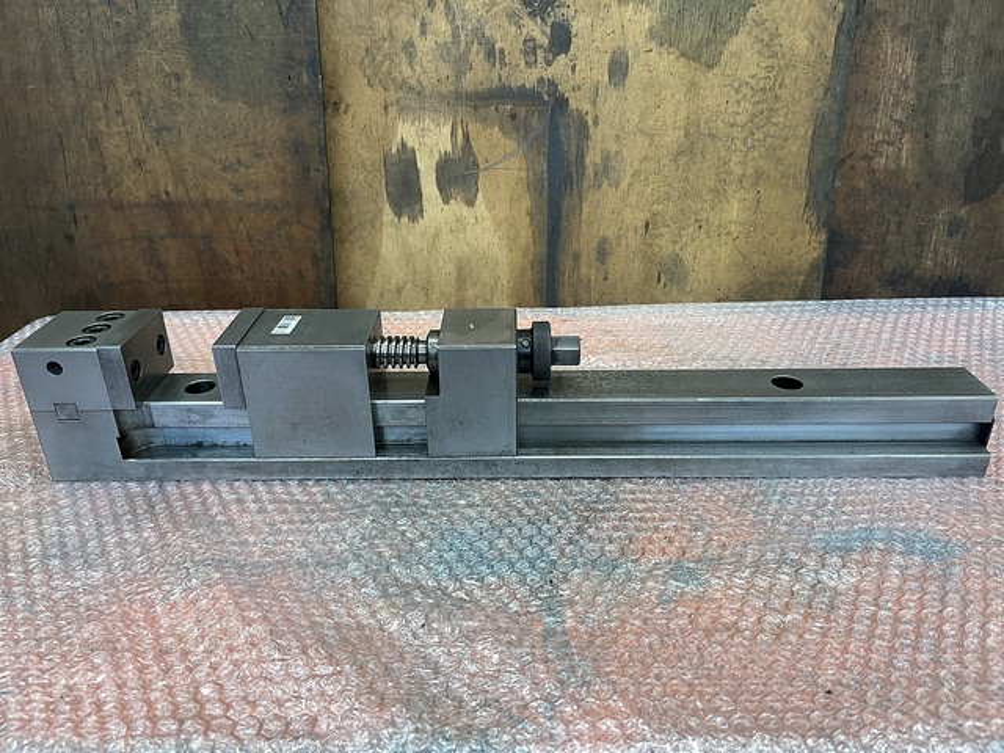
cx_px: 502
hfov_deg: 67.3
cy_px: 376
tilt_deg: -28.6
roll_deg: +1.4
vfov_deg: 53.1
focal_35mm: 26
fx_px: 754
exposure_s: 1/76
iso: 125
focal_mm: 5.1
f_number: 1.6
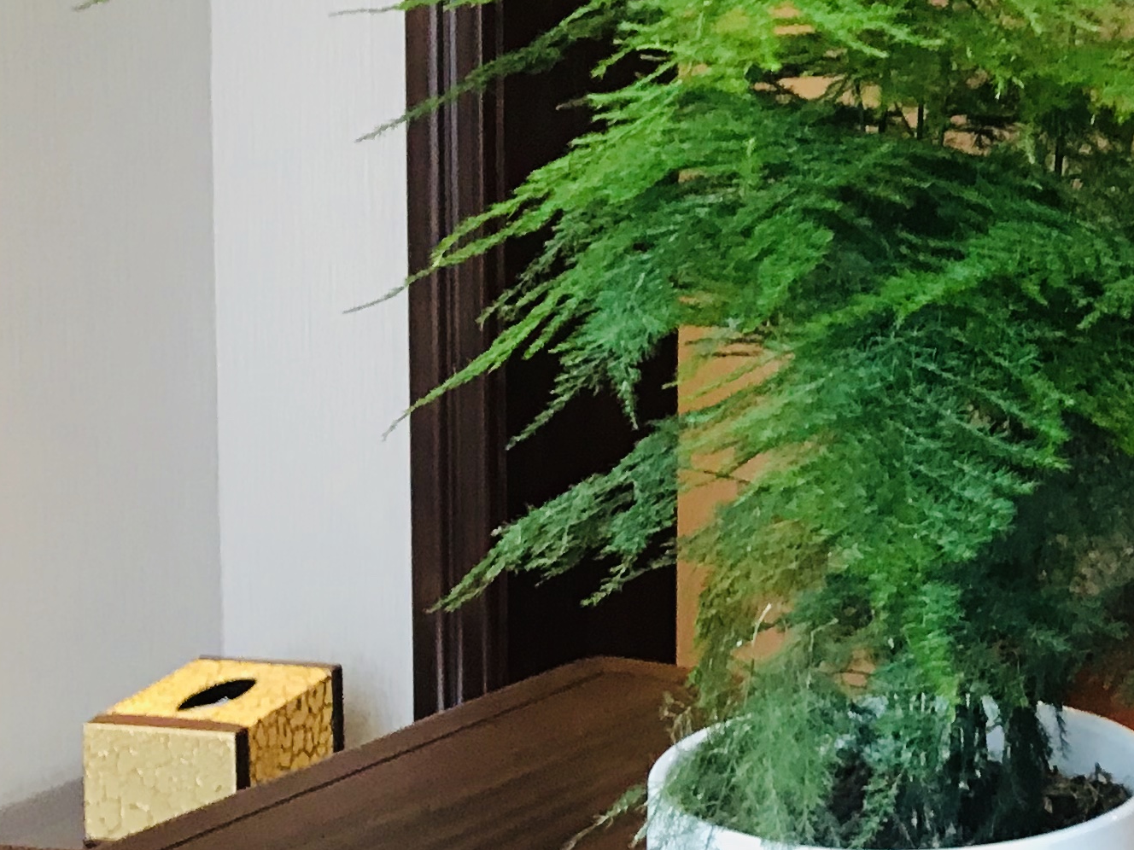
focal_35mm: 85
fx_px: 2785
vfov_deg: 17.3
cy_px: 321
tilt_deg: -9.2
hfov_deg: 21.1
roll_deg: -1.8
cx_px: 1423
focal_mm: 3.99
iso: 50
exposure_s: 1/17
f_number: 1.8
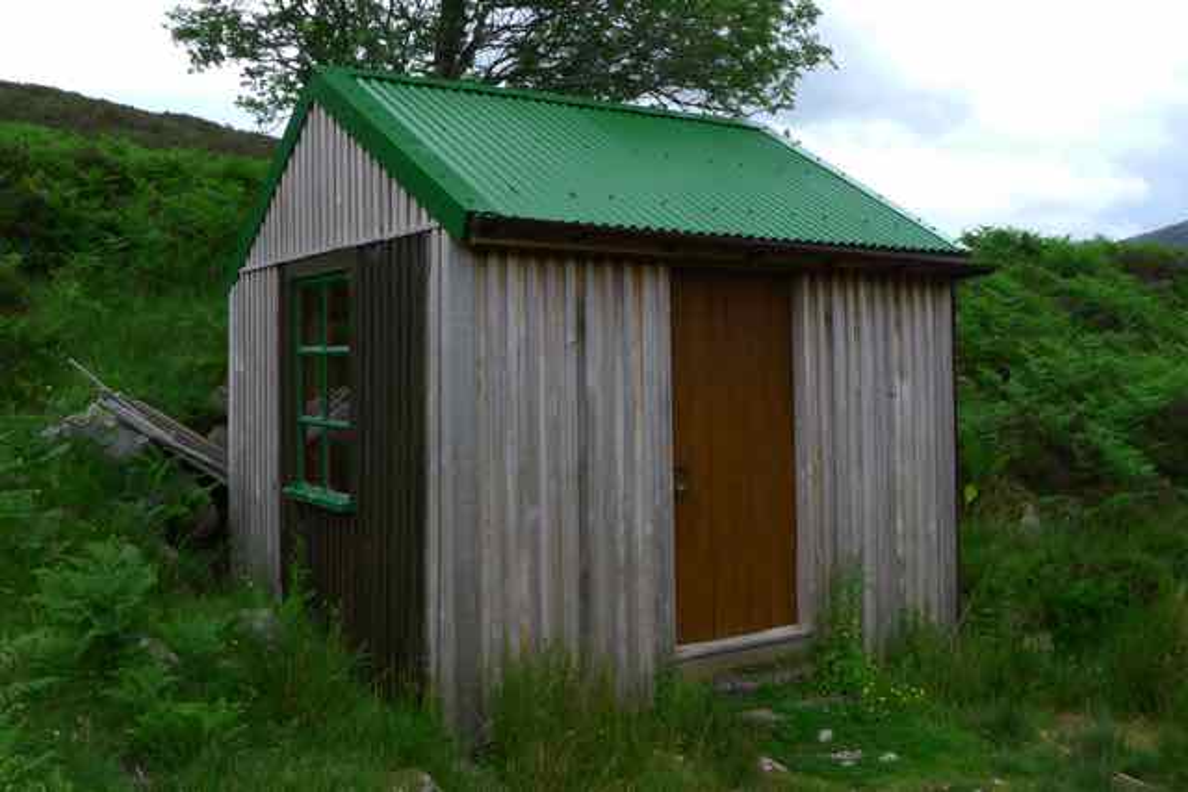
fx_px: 1155
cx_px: 594
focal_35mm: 35
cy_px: 396
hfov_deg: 54.4
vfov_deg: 37.9
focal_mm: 7.5
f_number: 8
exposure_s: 1/60
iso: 100
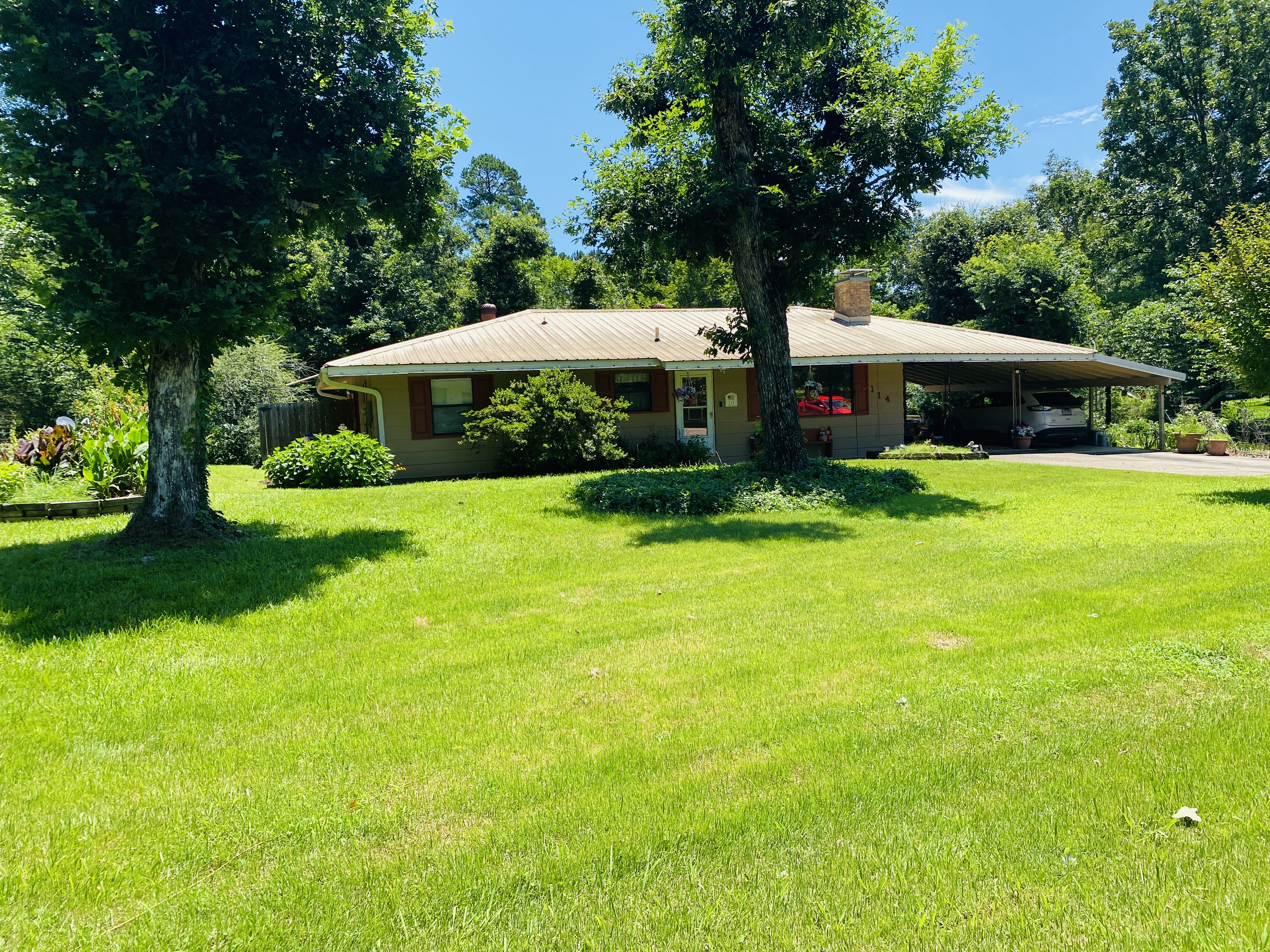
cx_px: 635
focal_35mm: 26
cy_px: 476
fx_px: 954
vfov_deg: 53.1
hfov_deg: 67.3
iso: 32
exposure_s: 1/1346
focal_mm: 4.25
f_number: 1.8
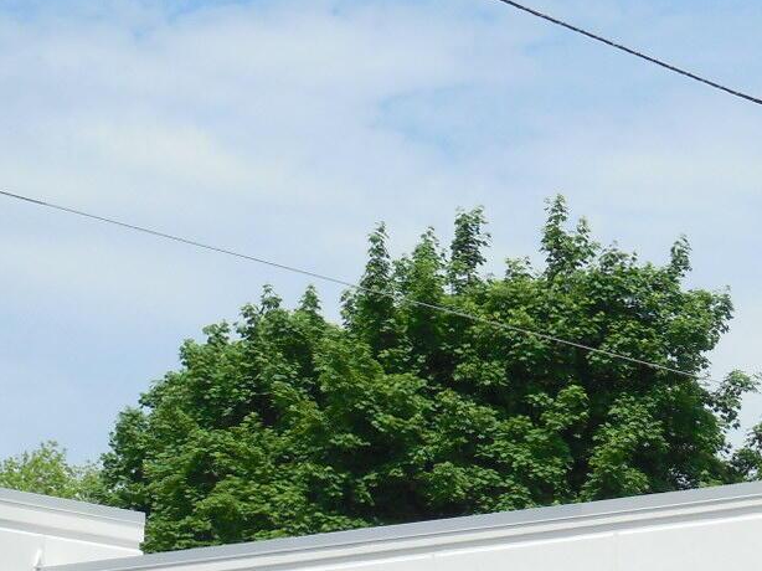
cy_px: 741
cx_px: 970
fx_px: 3499
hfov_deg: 12.1
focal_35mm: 159
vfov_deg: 9.2
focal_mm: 11
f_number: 4.3
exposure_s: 1/1000
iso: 125
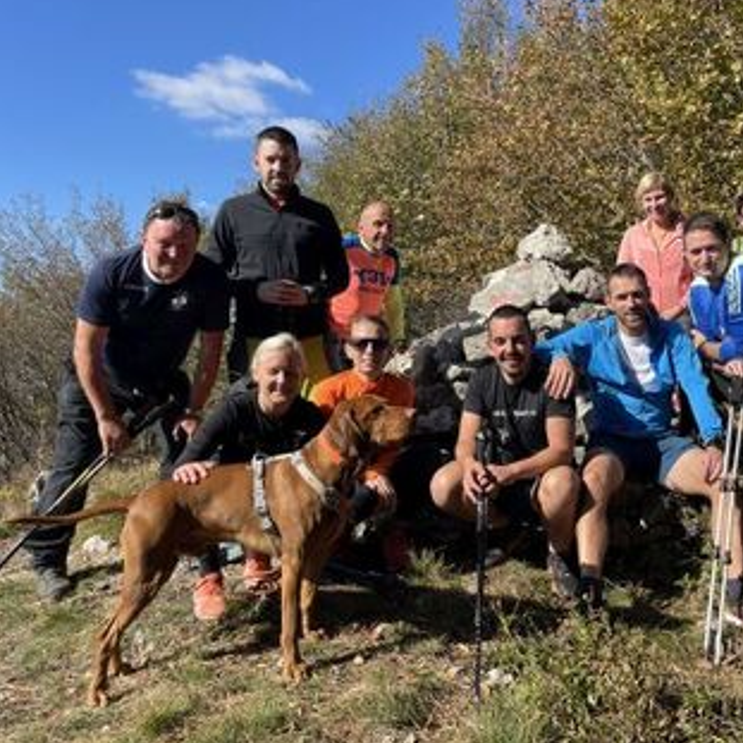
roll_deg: -1.3
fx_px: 777
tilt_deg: -0.5
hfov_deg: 49.6
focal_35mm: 32
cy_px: 387
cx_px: 533
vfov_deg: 51.1
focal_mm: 5.1
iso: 32
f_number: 1.6
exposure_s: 1/2288
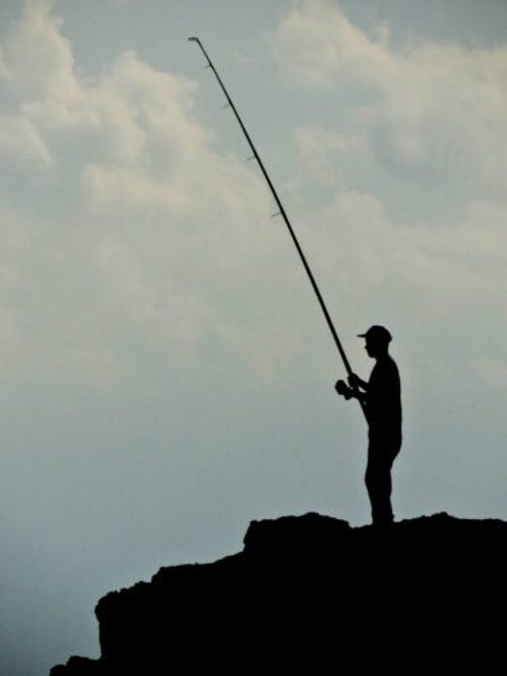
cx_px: 254
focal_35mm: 900
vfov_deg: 2.2
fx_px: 17576
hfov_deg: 1.7
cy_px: 338
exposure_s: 1/2500
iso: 400
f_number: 8
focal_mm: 161.2
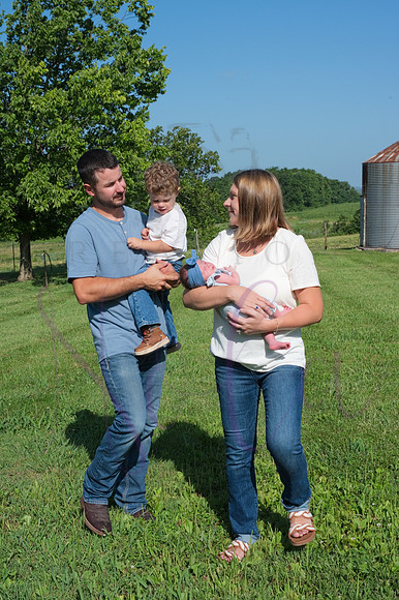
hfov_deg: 28.0
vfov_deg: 41.1
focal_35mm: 48
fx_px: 799
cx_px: 200
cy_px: 300
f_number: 14
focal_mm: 48
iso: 400
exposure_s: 1/320
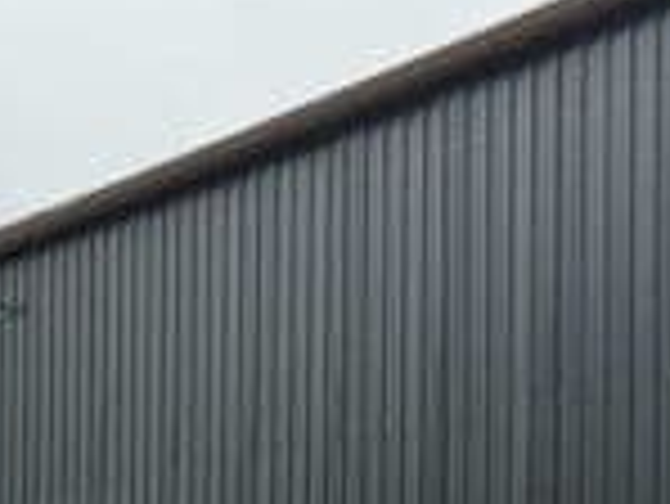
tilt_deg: +2.9
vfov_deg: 11.2
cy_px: 648
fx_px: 2499
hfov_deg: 15.3
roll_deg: -0.3
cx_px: 414
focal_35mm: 129
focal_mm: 6.76
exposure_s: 1/1011
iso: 64
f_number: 1.78
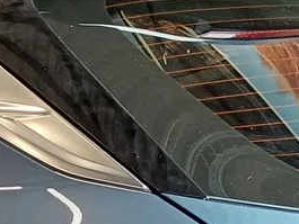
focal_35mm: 151
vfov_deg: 9.7
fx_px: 1305
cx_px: -185
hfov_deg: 12.3
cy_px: 277
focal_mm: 4.65
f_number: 1.8
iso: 200
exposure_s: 1/50
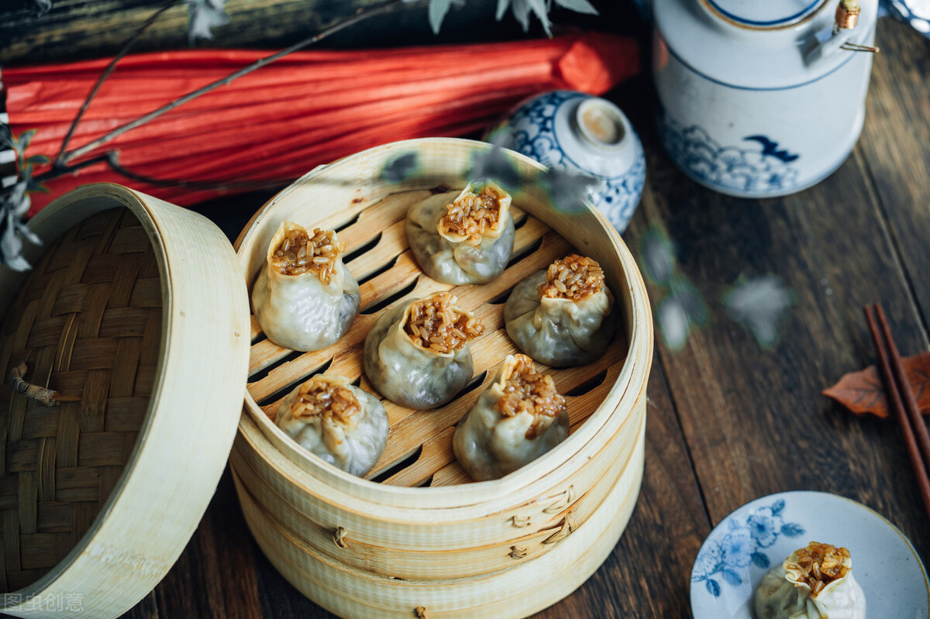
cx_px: 465
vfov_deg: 16.1
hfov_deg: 23.9
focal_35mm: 85
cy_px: 310
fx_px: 2195
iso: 200
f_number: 4
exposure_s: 1/160
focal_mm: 85
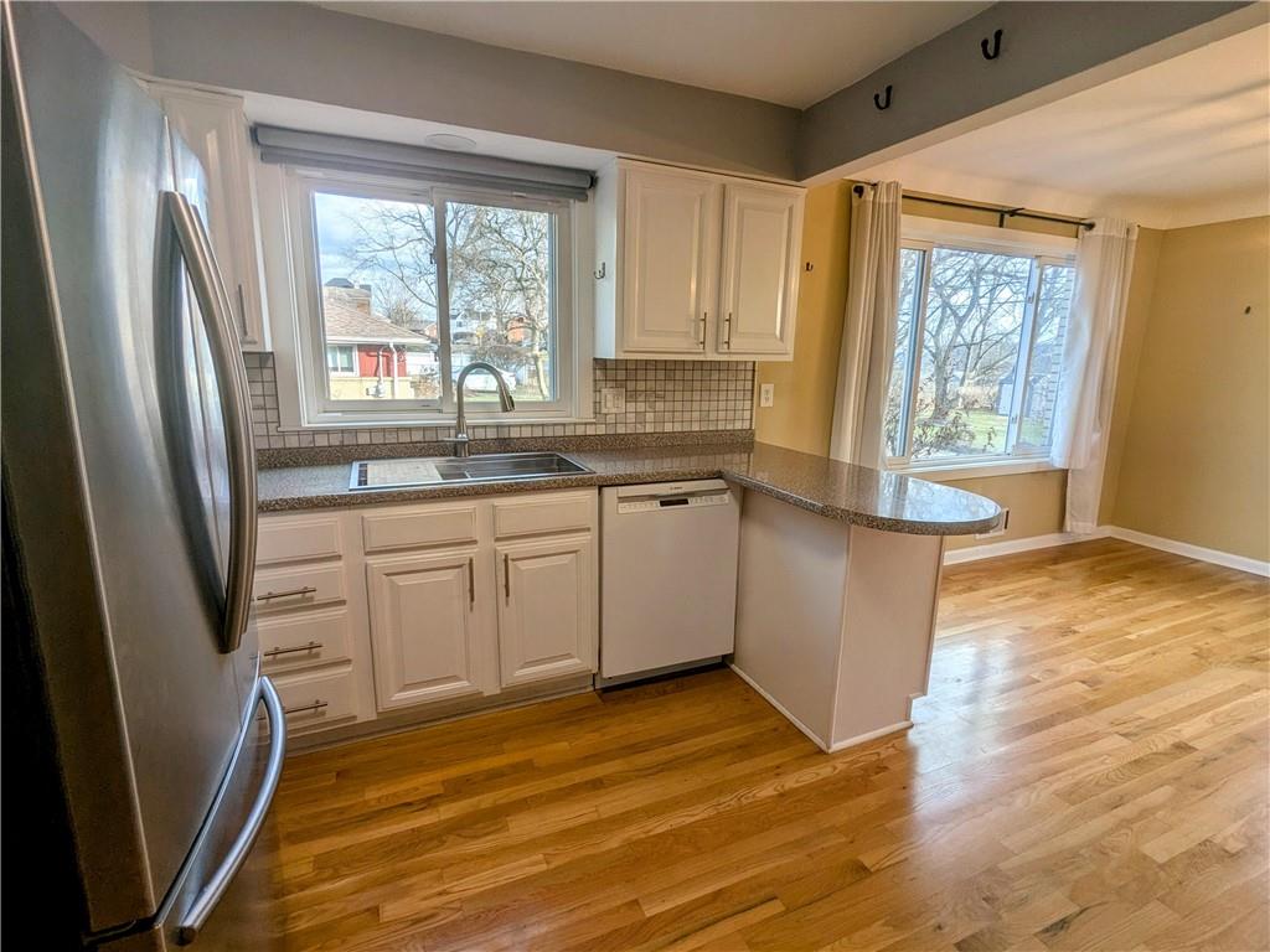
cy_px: 476
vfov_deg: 78.1
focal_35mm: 16
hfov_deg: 94.5
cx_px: 635
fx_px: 587
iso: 60
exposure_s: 1/232
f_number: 2.2
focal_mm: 2.35
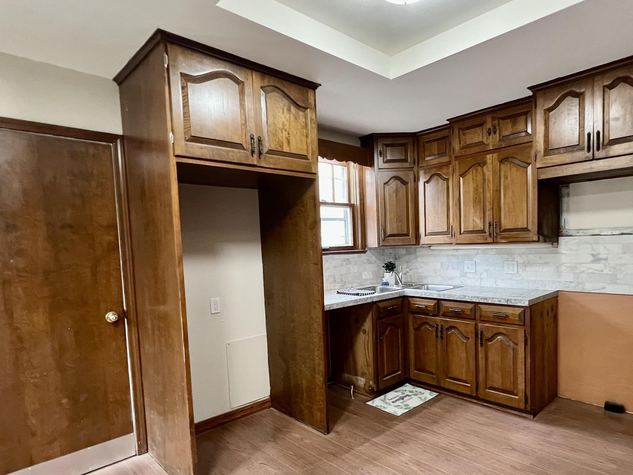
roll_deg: +2.2
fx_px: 366
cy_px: 276
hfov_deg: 81.0
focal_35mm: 20
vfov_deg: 65.6
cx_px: 371
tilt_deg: -5.4
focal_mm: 1.57
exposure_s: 1/60
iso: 500
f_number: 1.8
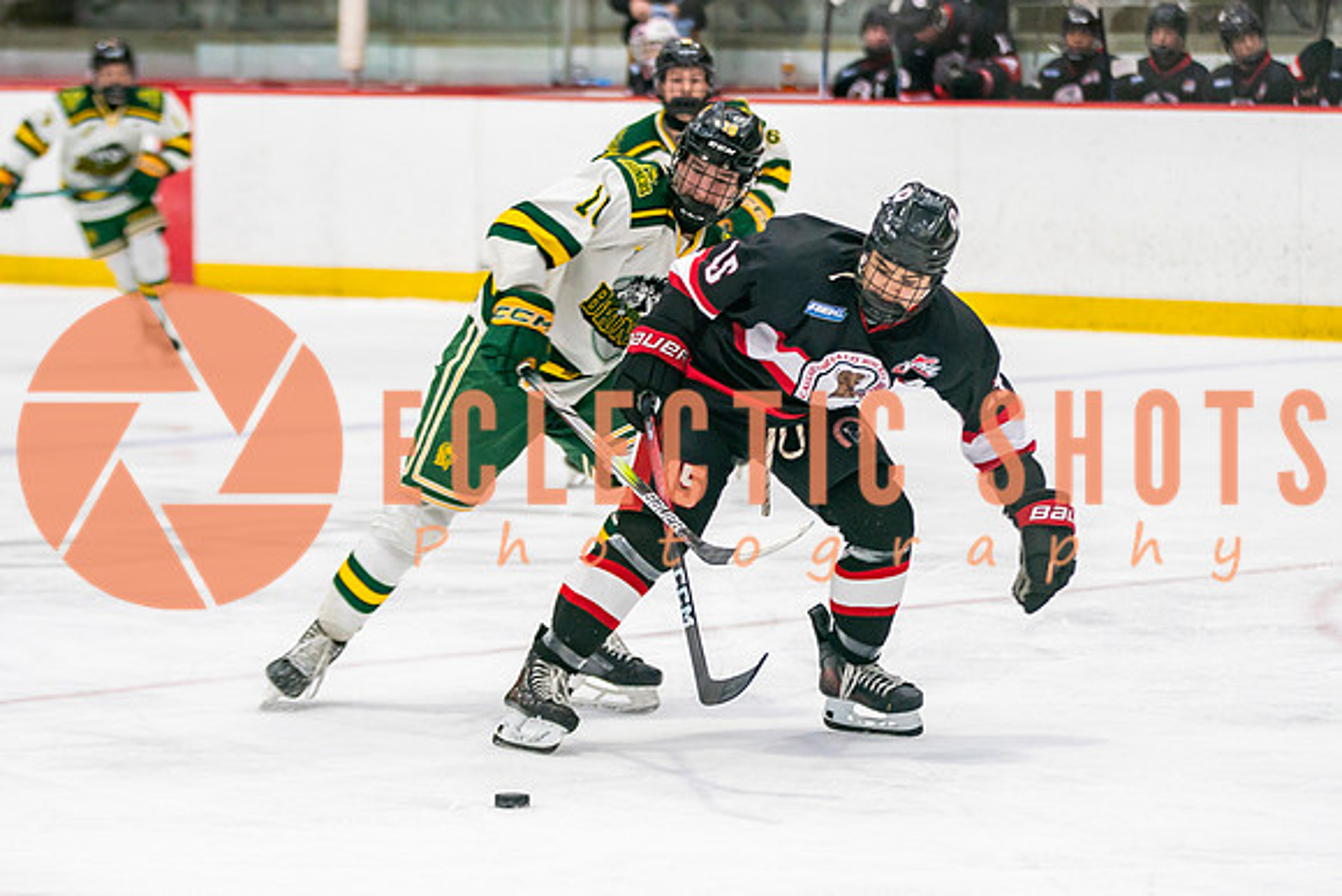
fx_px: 7403
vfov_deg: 6.9
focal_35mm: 199
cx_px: 671
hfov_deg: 10.4
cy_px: 510
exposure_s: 1/640
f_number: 2.8
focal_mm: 120
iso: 640
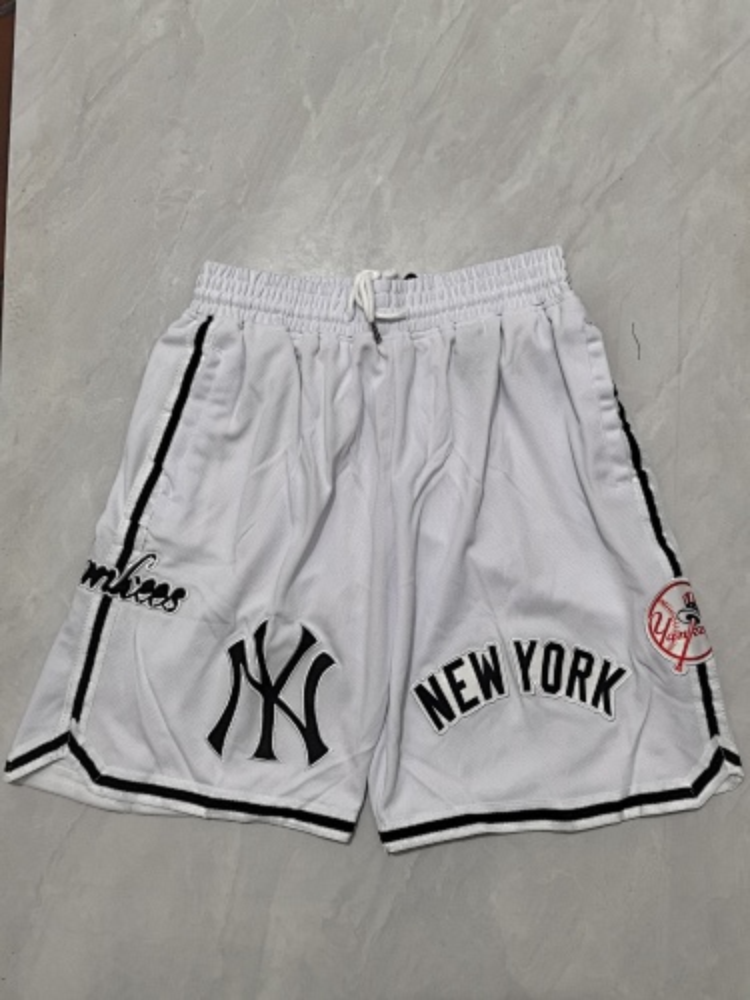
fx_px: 780
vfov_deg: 65.3
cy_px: 500
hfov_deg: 51.4
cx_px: 375
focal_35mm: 27
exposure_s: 1/60
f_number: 2
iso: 250
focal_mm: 5.75
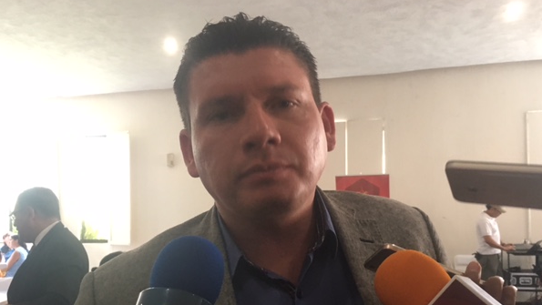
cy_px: 210
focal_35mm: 34
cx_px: 274
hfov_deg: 58.0
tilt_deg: -0.2
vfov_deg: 34.3
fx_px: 489
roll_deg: +0.4
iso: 125
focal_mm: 4.15
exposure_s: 1/30
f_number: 2.2
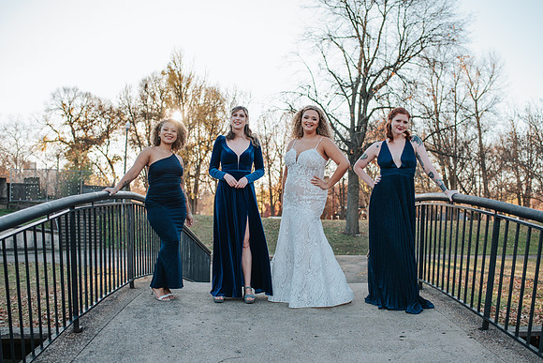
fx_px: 575
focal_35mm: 38
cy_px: 193
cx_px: 285
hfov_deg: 50.5
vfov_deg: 35.0
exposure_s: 1/400
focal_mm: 35
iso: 100
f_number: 2.8
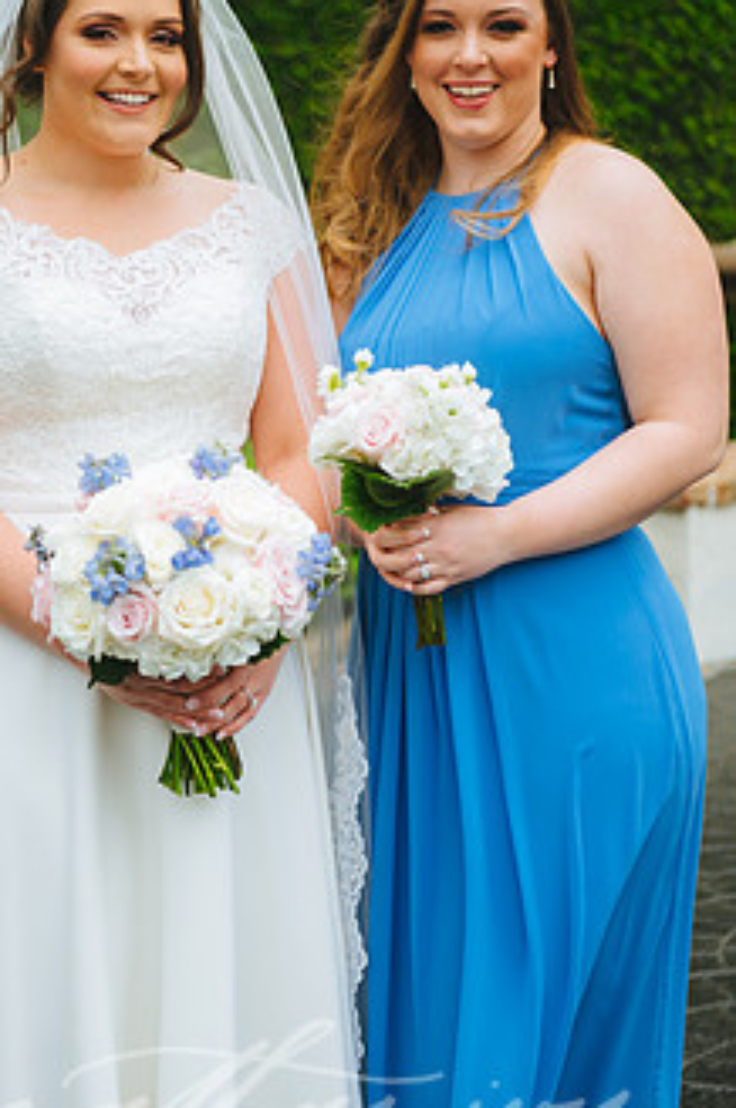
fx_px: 2950
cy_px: 497
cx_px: 235
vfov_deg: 21.3
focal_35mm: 96
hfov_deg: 14.2
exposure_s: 1/320
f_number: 2.8
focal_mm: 70
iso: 125
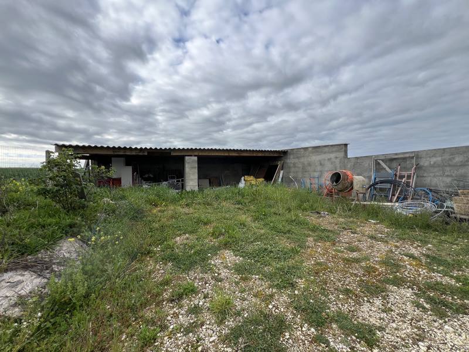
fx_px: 176
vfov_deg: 89.9
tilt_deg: -0.2
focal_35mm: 13
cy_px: 176
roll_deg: +1.4
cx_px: 234
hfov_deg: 106.2
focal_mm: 1.57
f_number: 1.8
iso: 32
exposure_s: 1/827
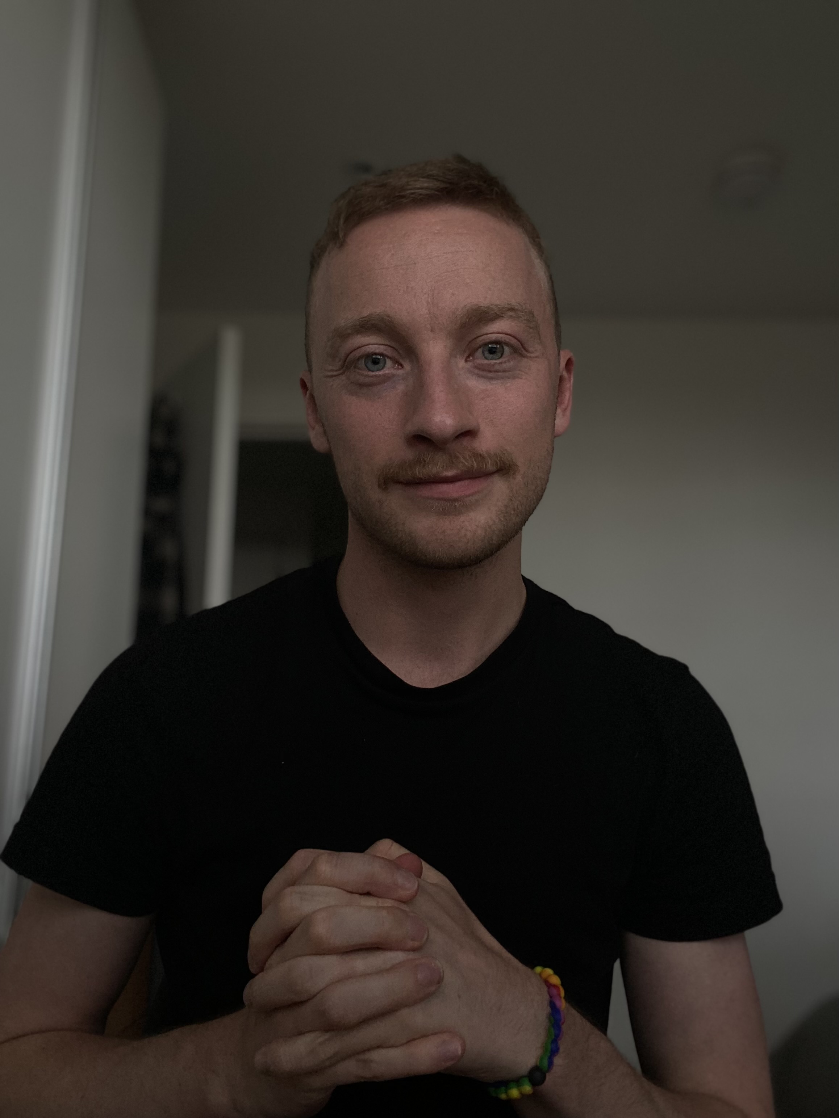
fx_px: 969
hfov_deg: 46.8
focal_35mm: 30
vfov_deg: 60.0
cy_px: 559
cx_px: 420
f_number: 2.2
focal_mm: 2.71
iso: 100
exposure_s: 1/74
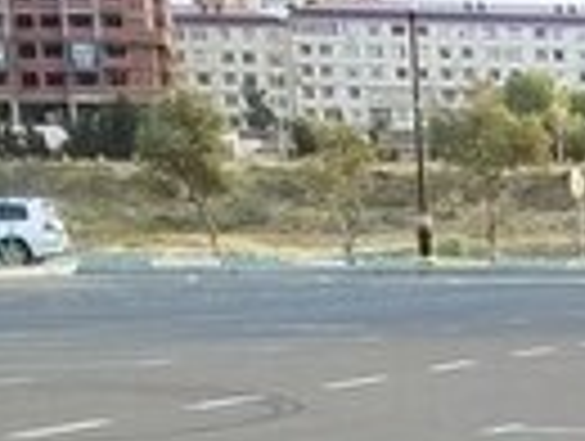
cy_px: 880
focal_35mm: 157
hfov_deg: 10.9
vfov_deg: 8.9
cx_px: 1332
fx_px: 2658
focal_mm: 3.3
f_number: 2.2
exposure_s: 1/148
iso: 40
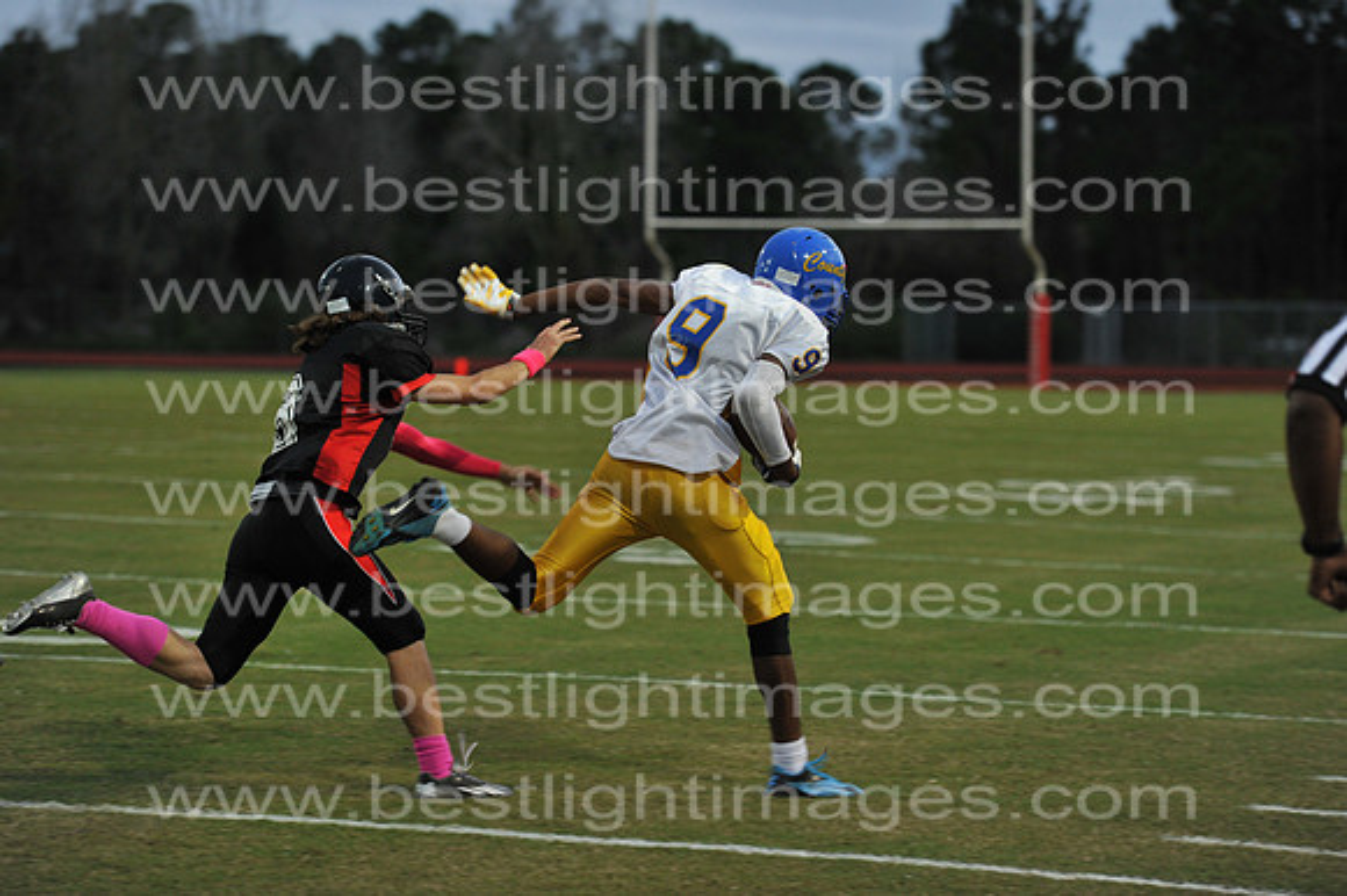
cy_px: 448
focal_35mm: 122
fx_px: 4562
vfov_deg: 11.2
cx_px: 674
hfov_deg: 16.8
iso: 1600
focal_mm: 122
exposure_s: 1/400
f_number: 3.2
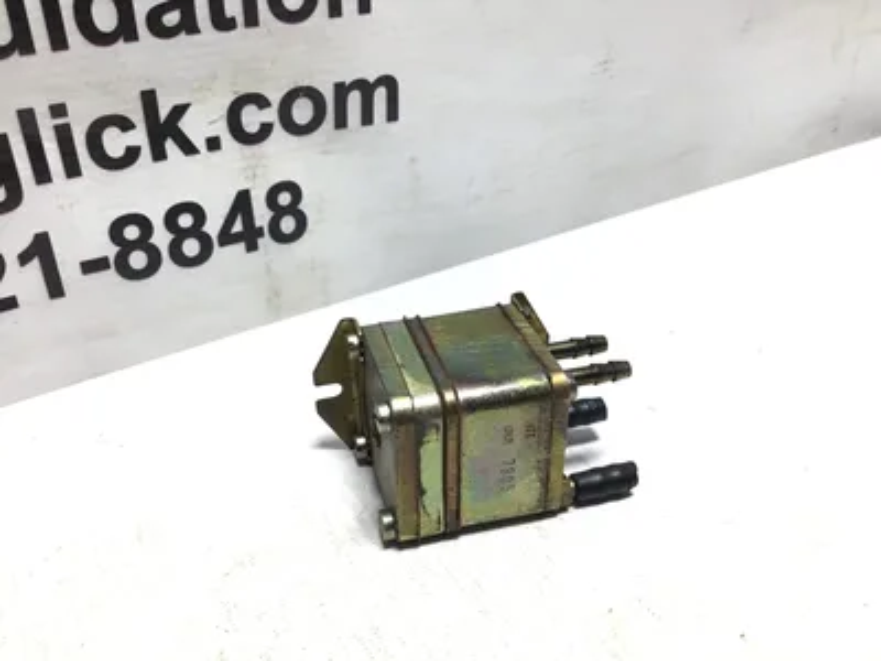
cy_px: 330
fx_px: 789
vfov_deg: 45.4
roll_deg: +0.0
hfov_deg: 58.4
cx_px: 440
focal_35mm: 31
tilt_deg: -31.6
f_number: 2.4
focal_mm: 3.3
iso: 40
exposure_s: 1/120
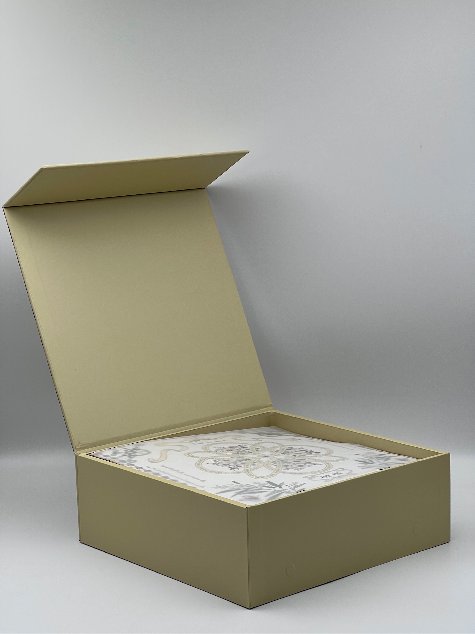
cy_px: 317
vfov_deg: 25.3
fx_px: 1409
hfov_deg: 19.1
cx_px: 238
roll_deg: +1.5
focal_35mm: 77
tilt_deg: -9.6
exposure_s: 1/99
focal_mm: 9
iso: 32
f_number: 2.8
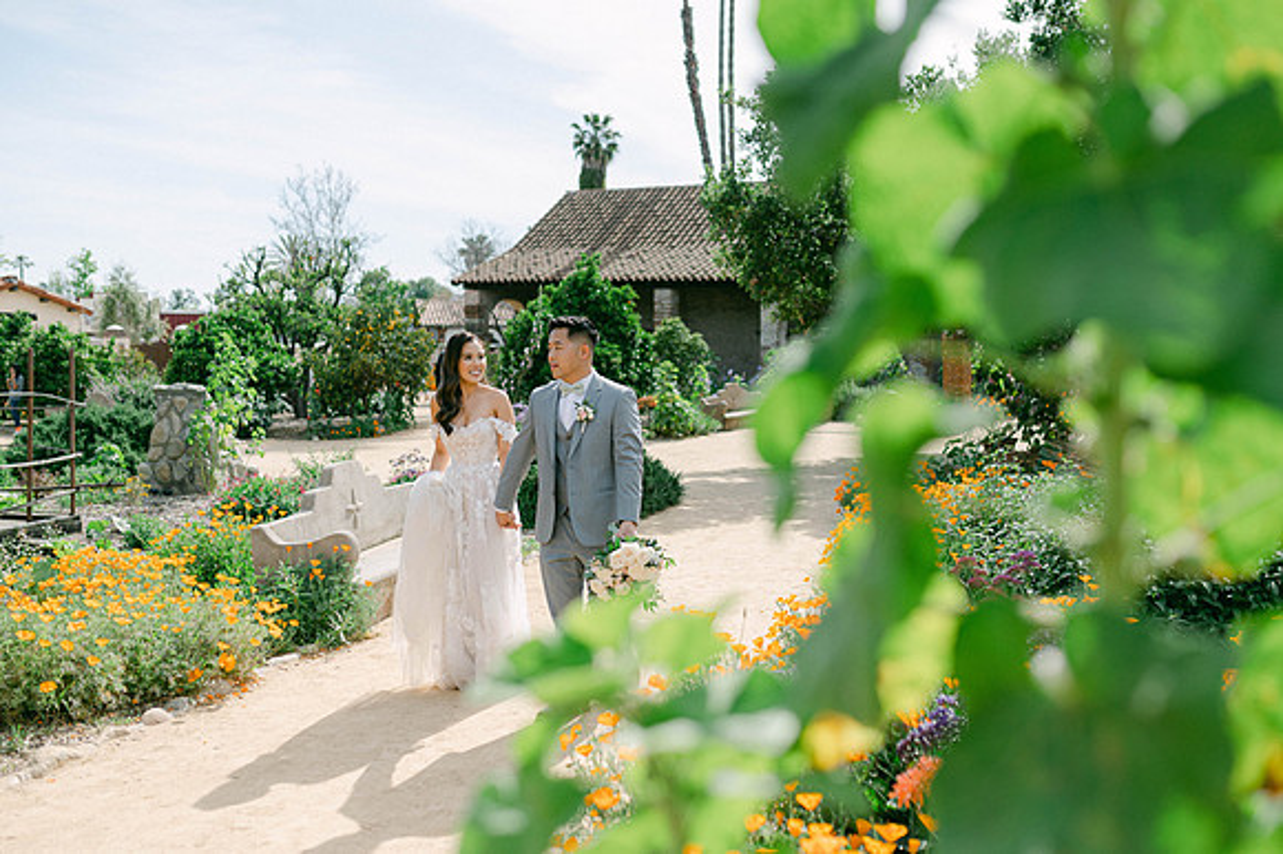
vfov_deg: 35.7
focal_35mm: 37
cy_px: 413
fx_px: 1326
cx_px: 621
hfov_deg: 51.6
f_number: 2.2
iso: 100
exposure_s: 1/4000
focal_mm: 35
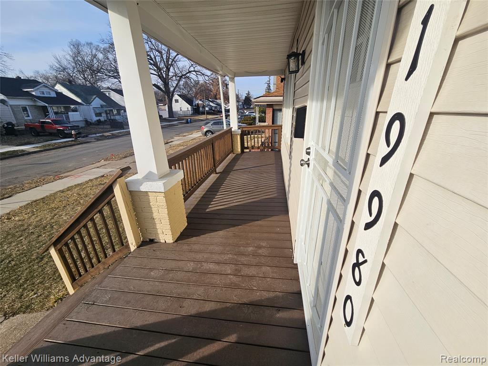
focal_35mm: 13
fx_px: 183
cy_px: 183
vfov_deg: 89.9
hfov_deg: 106.2
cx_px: 244
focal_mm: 2.2
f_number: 2.2
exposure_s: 1/1957
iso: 50
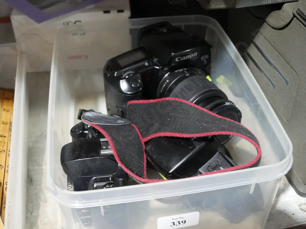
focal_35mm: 48
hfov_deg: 39.6
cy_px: 114
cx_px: 153
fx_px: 425
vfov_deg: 30.3
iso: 2500
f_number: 5.2
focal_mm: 24
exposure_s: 1/60
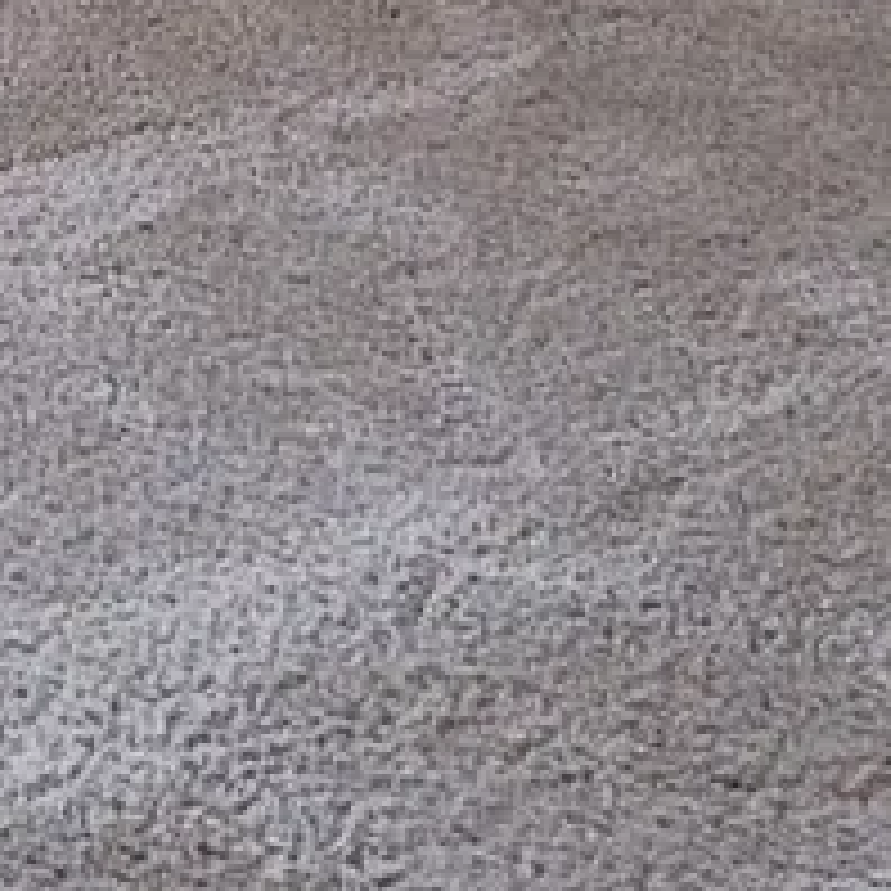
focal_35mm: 167
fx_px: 4863
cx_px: -963
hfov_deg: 9.7
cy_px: -1822
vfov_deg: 8.6
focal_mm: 5.4
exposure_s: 1/120
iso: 160
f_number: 1.8
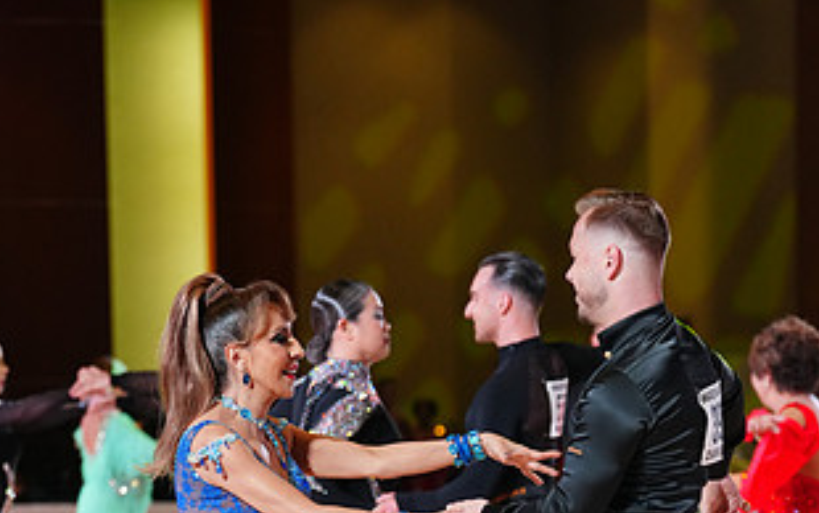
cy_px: 651
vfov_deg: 7.7
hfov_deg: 12.5
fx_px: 3751
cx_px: 406
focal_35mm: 168
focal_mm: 88
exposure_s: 1/400
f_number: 2.8
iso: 2000
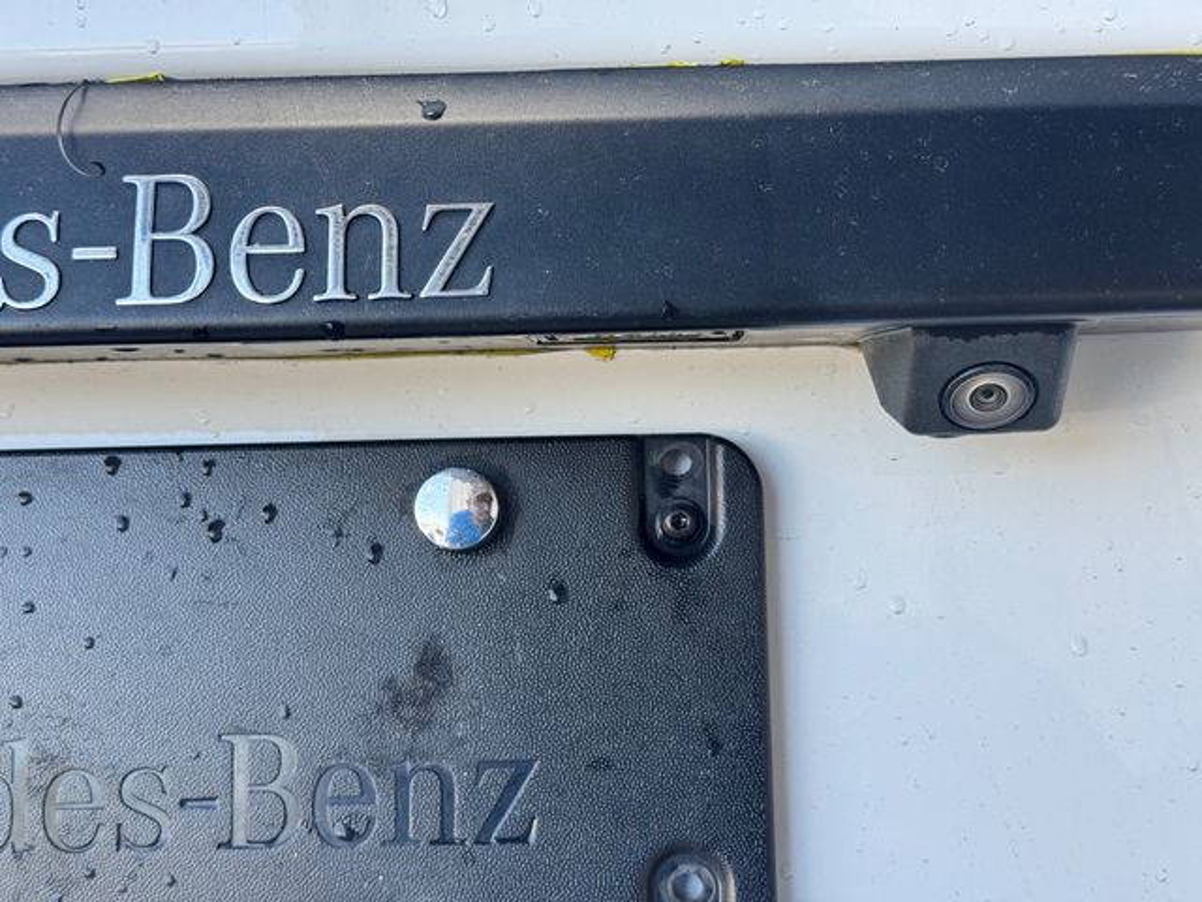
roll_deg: +0.9
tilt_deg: -2.9
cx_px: 601
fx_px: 1667
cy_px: 451
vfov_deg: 30.3
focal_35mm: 48
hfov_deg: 39.7
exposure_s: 1/178
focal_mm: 6.76
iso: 50
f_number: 1.78
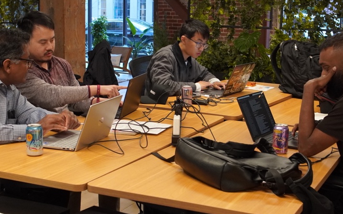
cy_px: 96
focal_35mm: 59
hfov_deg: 34.6
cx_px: 188
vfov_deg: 22.0
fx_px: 550
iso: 2000
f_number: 4
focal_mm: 23
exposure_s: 1/160
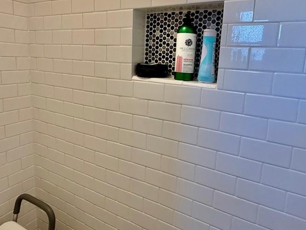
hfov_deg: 71.6
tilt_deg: -8.2
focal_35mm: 24
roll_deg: -2.5
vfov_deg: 56.3
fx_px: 212
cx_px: 158
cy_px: 88
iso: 125
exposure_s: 1/120
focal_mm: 2.22
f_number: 2.2
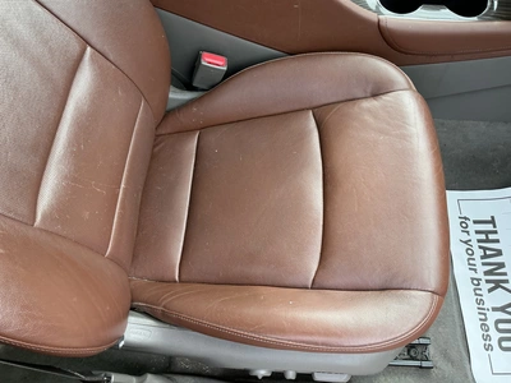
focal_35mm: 28
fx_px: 413
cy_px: 192
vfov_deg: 49.7
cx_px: 256
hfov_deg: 63.4
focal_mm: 3
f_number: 1.8
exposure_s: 1/163
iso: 32
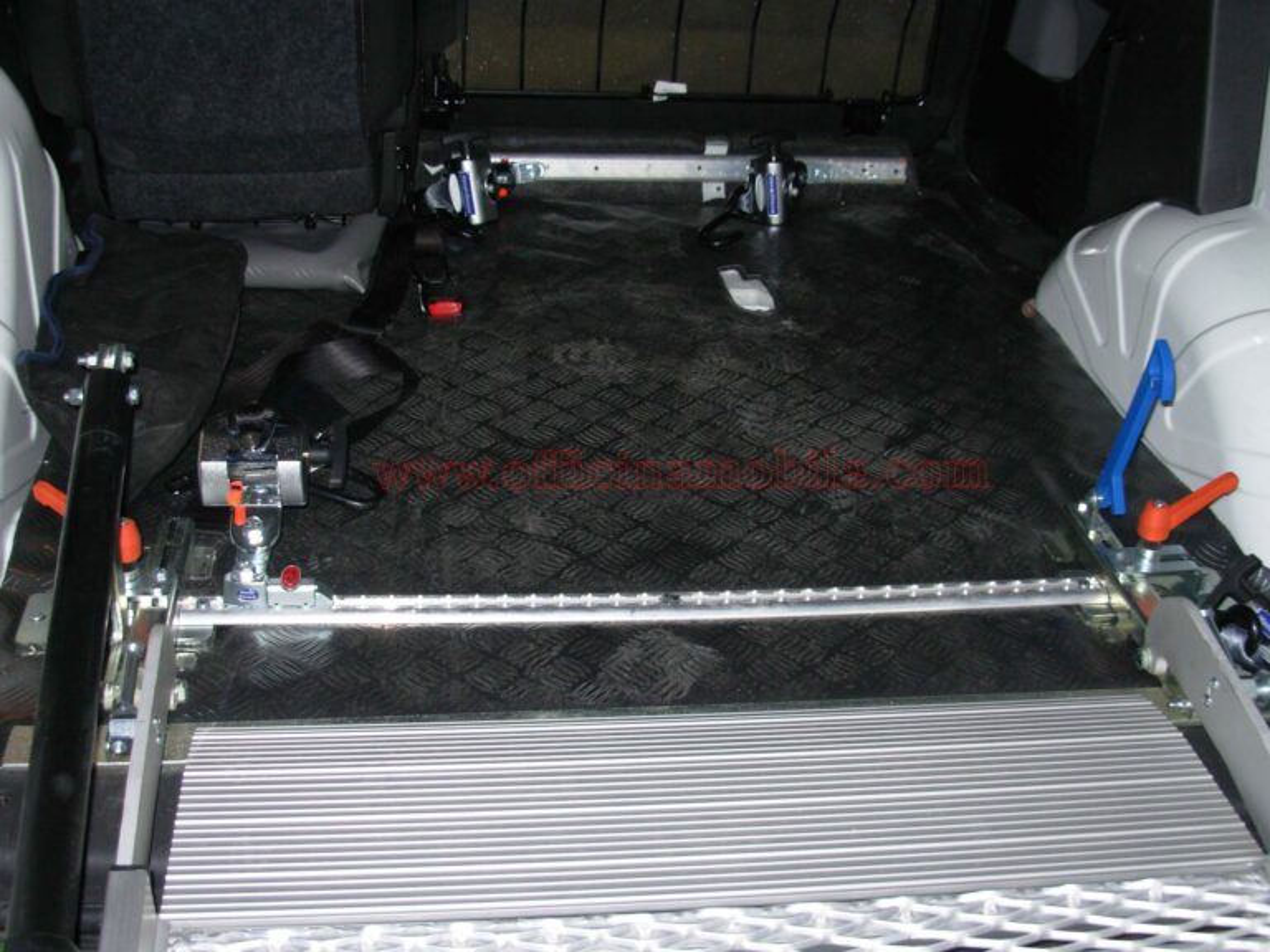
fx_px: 1651
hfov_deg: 42.1
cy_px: 476
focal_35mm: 45
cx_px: 635
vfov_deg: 32.2
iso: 50
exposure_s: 1/32
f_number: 3.1
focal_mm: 7.5
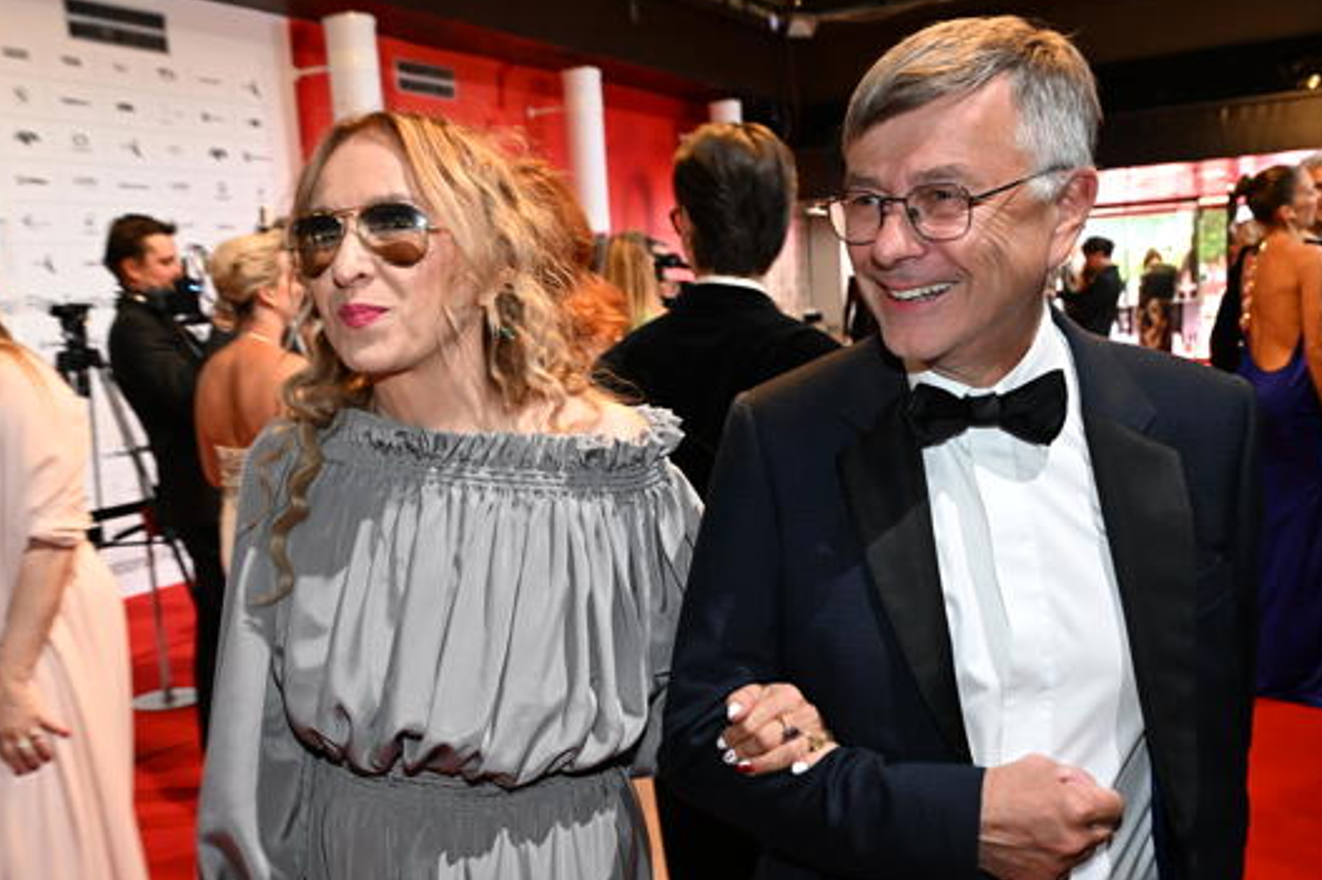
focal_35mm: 38
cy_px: 562
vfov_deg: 34.8
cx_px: 557
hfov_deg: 50.5
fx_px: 1395
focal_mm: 29
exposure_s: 1/125
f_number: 5.6
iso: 3200
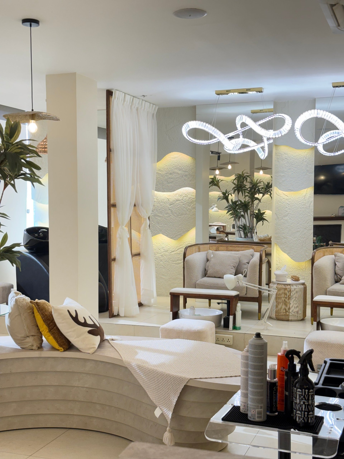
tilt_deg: -2.4
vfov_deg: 39.7
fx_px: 636
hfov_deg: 30.3
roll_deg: -0.4
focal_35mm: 48
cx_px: 172
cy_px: 230
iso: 80
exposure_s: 1/100
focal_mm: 6.76
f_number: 1.78
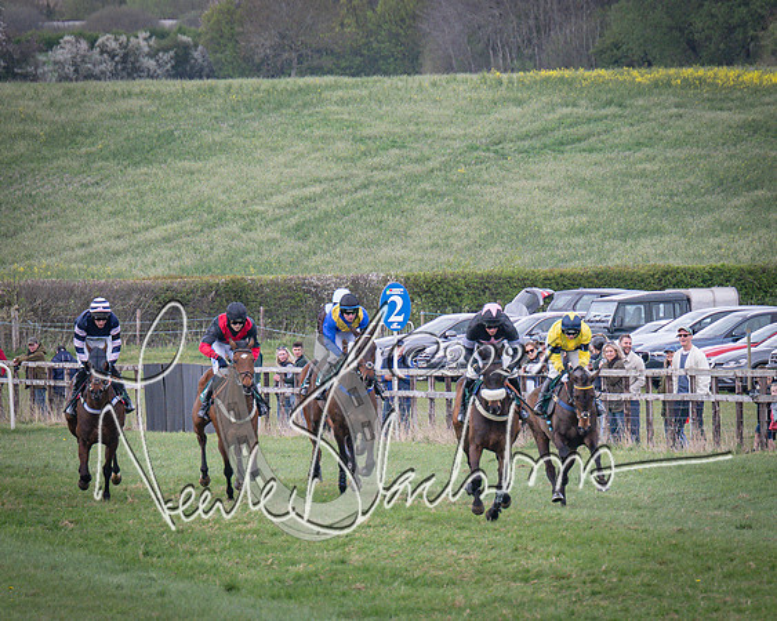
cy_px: 425
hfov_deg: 3.2
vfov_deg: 2.6
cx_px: 592
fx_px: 13739
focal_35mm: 598
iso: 800
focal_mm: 195
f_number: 5
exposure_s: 1/1600
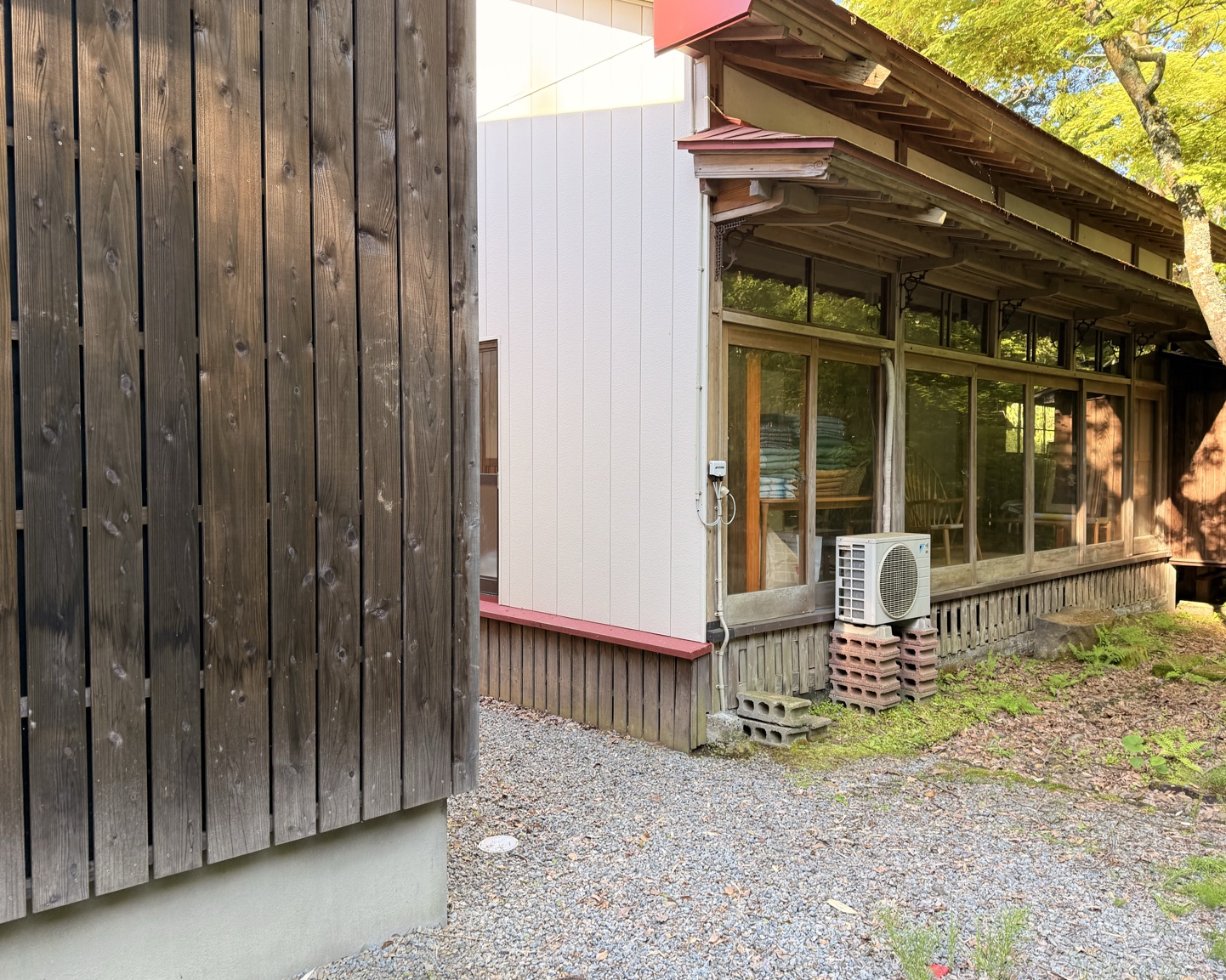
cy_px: 498
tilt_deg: -6.5
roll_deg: +0.1
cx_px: 606
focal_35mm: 26
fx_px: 943
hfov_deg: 66.0
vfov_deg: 54.9
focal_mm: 6.76
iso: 100
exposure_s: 1/192
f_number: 1.78
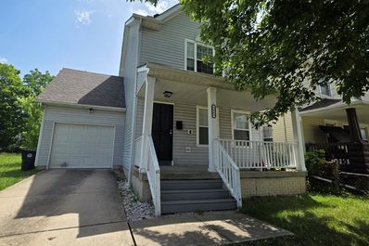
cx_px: 172
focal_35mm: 17
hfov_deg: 93.2
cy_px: 117
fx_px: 174
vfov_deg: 70.3
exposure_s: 1/1252
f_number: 1.9
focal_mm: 2.2
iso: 40
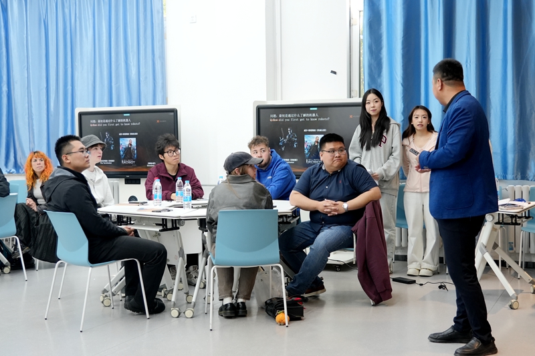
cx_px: 268
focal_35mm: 51
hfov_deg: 38.9
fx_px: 758
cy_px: 178
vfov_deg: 26.5
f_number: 4
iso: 1000
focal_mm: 34
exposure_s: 1/125
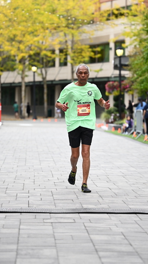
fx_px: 887
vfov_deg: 16.9
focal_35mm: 127
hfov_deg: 9.5
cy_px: 131
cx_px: 74
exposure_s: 1/5000
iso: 1600
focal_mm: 102
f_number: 2.8
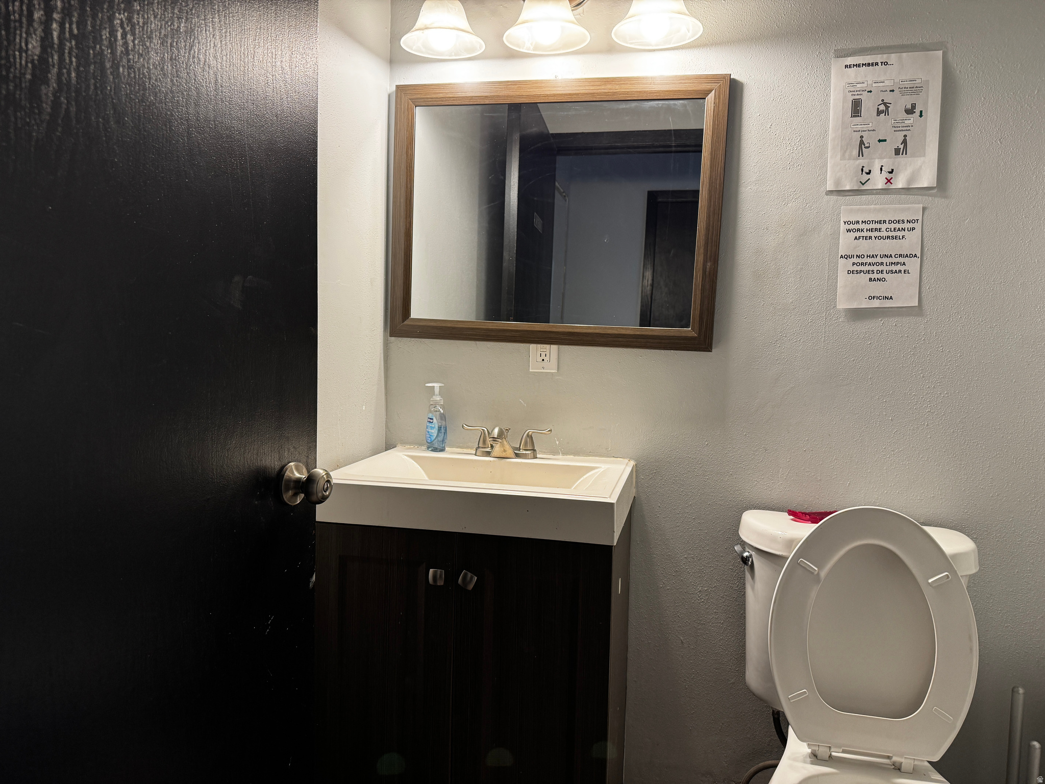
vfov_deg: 56.8
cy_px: 392
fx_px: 725
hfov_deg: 71.6
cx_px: 522
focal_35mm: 24
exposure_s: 1/60
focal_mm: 6.76
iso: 160
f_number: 1.78
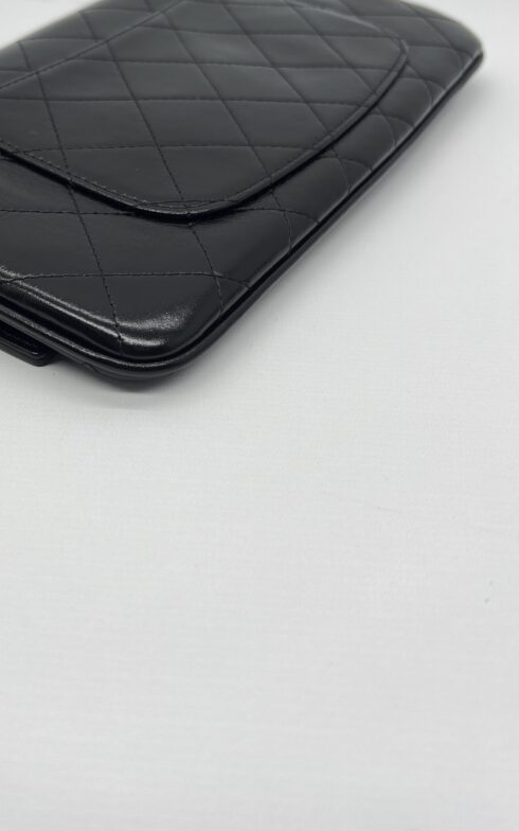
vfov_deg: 53.3
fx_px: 815
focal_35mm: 36
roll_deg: -0.4
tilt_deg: -35.4
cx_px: 119
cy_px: 303
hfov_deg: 34.5
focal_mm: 5.7
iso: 40
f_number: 1.5
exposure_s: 1/190
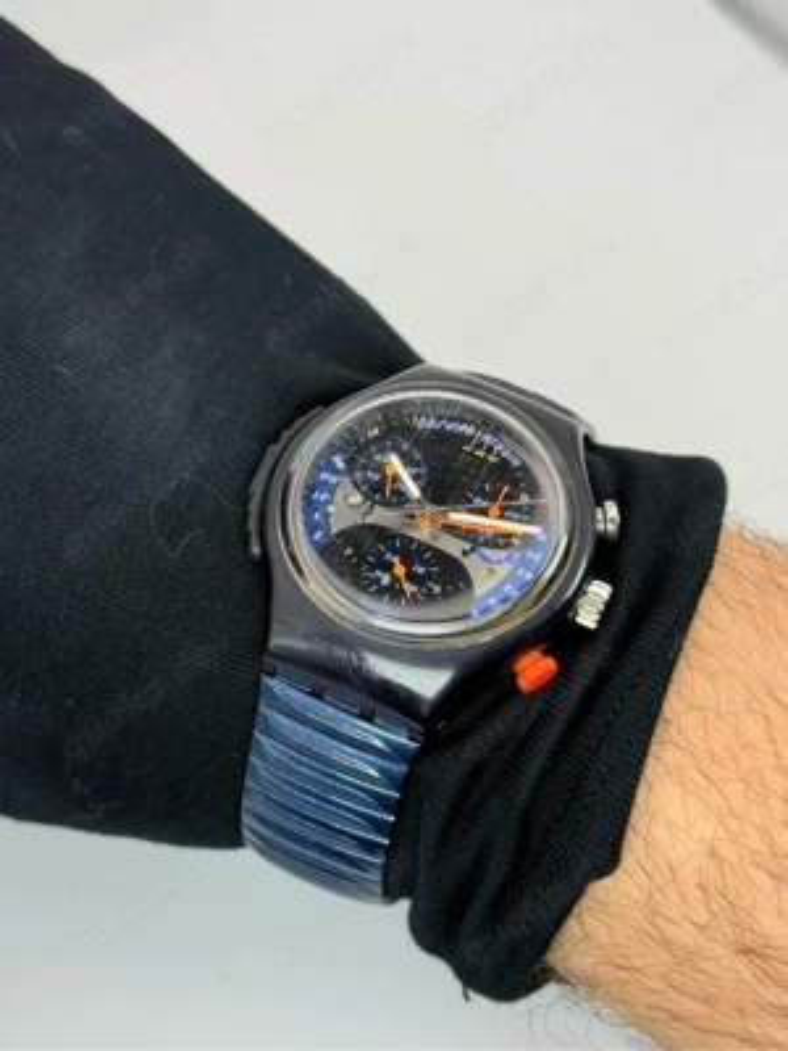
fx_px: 1457
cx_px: 394
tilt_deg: -47.5
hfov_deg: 30.3
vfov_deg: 39.7
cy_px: 526
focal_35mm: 48
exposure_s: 1/503
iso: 64
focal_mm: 6.76
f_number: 1.78
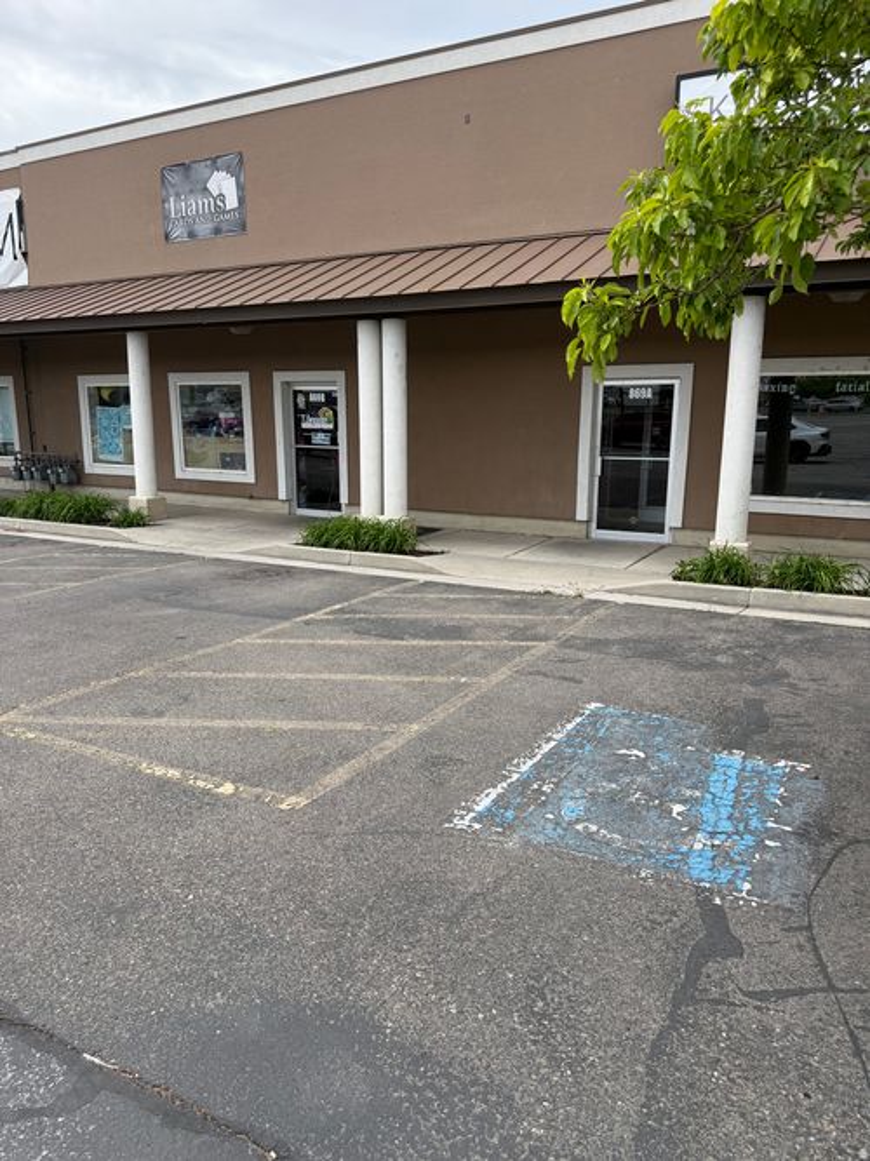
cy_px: 580
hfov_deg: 56.8
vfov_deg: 71.6
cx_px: 435
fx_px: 805
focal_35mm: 24
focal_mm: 6.76
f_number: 1.78
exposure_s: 1/2907
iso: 100
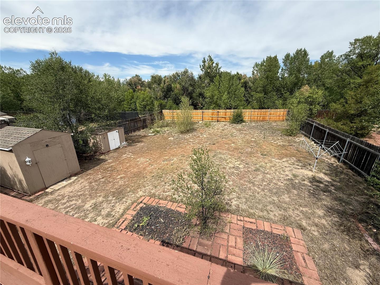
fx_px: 154
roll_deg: +1.0
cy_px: 142
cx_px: 190
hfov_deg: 102.1
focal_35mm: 14
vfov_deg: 85.7
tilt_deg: -17.9
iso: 50
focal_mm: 2.22
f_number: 2.2
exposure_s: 1/1901
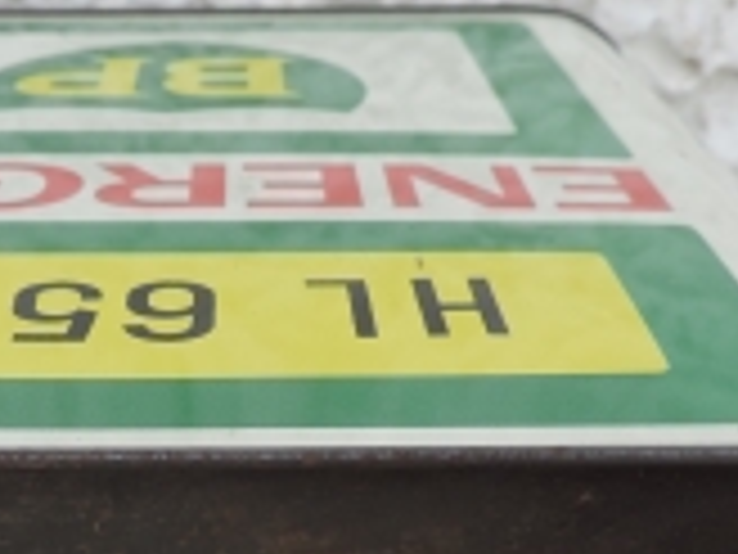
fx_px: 1876
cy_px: 486
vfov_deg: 16.6
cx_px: 189
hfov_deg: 22.1
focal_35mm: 88
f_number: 3
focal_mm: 4.3
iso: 80
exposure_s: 1/250
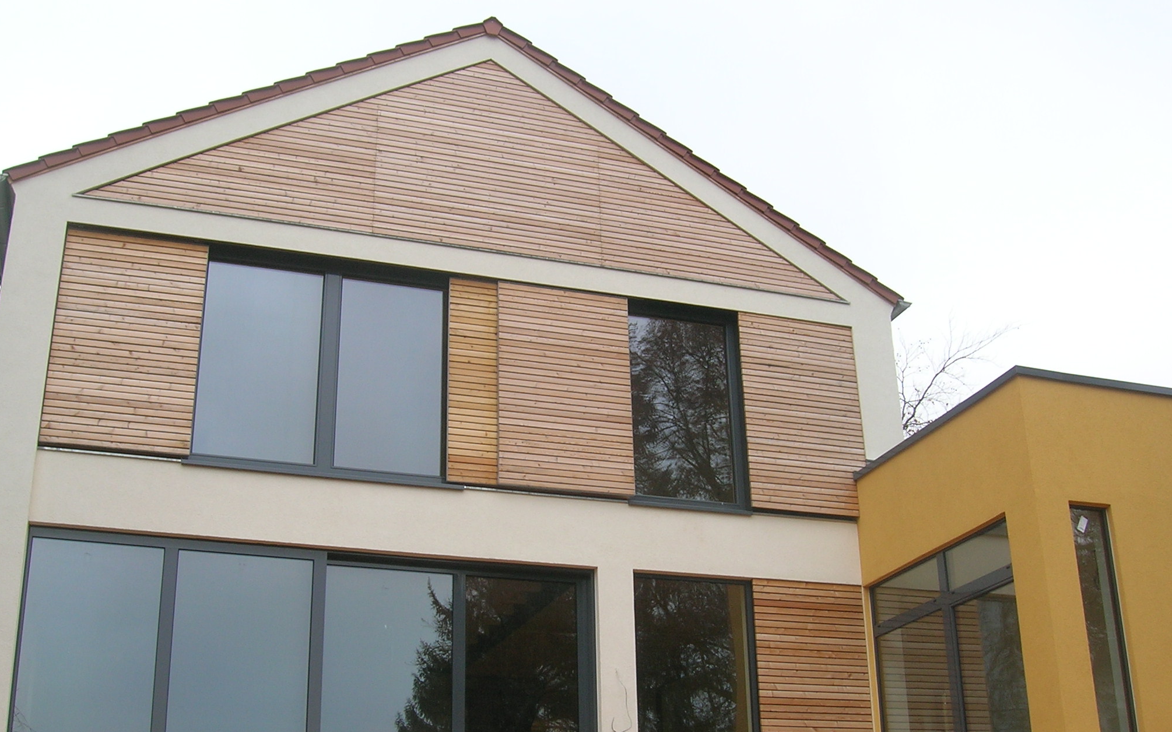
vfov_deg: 31.1
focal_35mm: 41
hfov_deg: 48.2
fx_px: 1309
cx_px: 570
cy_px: 461
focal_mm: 5.7
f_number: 4.9
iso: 50
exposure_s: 1/40.4
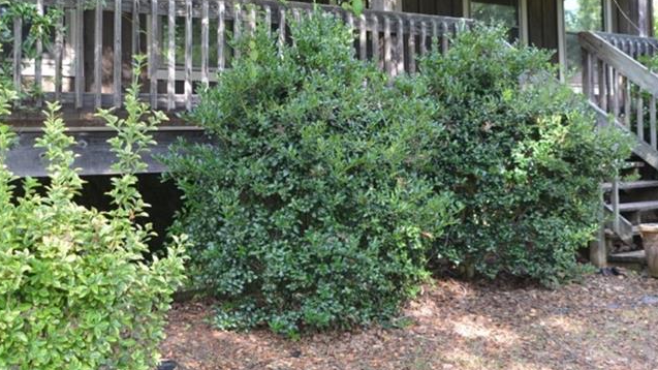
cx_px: 350
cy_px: 99
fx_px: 1116
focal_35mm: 64
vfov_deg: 18.7
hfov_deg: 32.8
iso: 400
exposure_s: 1/80
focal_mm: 38
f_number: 4.2
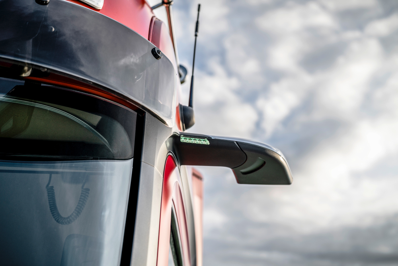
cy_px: 133
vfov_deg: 27.0
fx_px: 553
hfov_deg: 39.6
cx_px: 199
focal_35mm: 50
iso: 100
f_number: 2.8
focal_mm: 50
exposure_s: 1/320
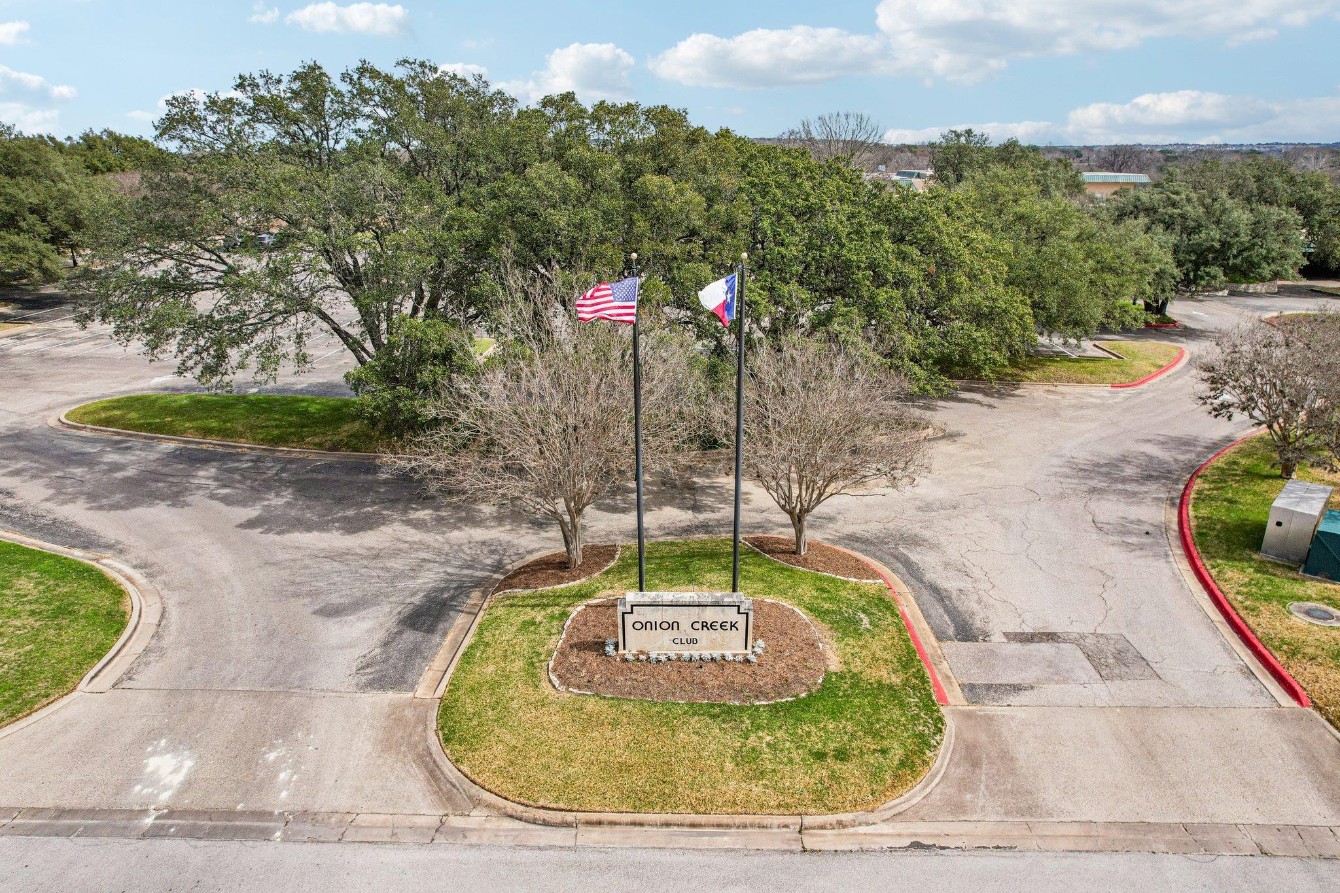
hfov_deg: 78.6
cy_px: 446
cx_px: 670
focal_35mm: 22
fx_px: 819
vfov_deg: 57.2
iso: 140
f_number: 2.8
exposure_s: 1/2500
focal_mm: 8.4
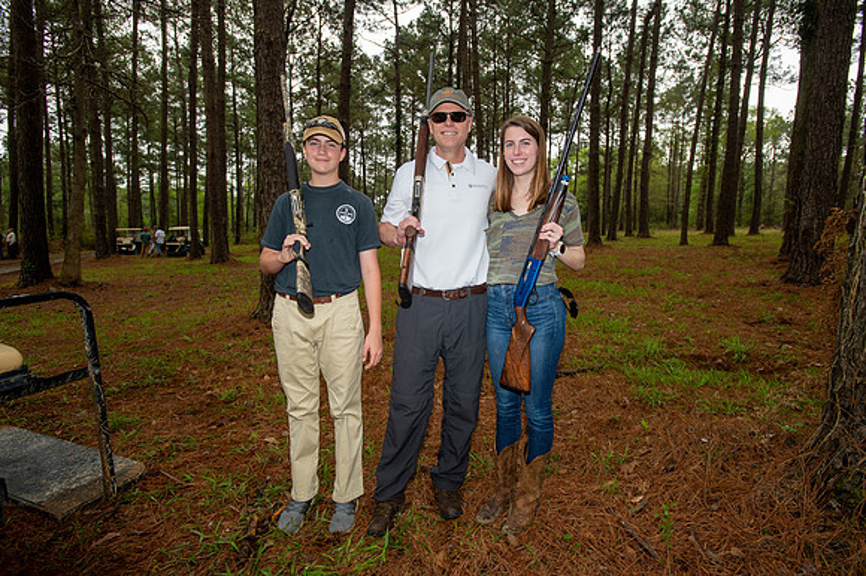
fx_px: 481
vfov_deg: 61.9
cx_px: 433
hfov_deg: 84.0
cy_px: 288
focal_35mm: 20
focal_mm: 20
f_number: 5
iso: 125
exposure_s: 1/125
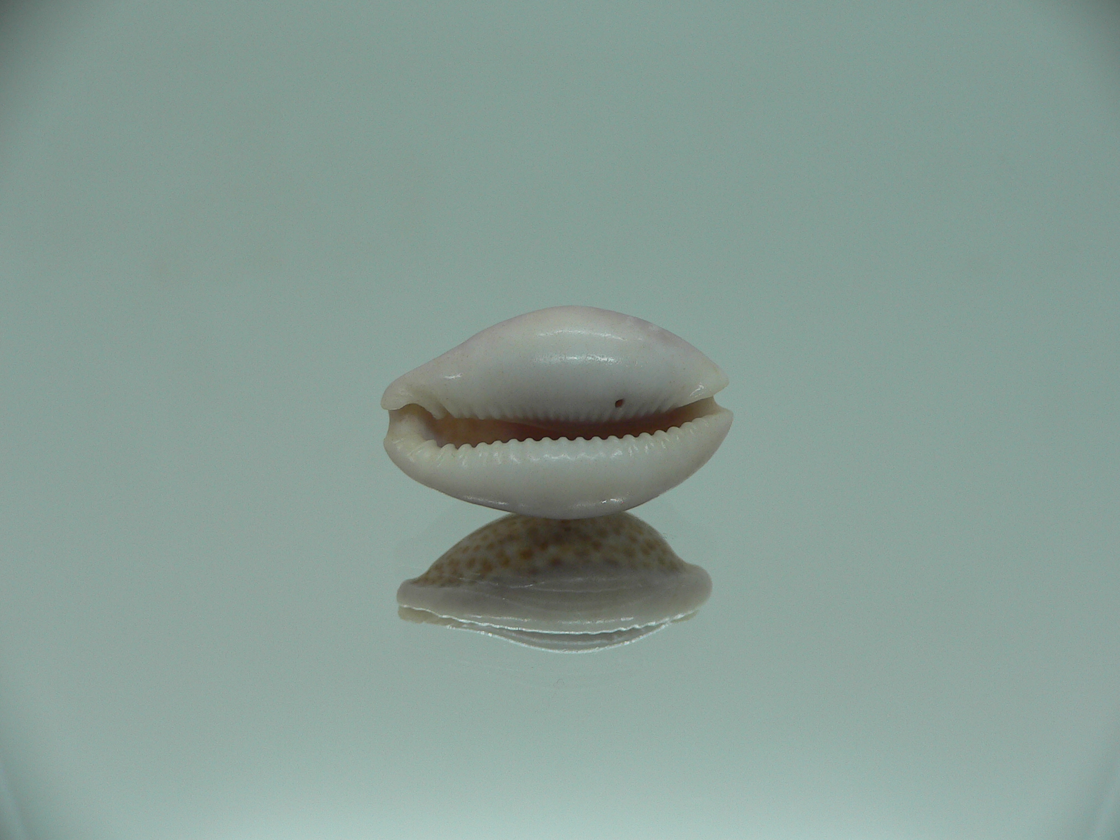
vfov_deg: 40.7
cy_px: 420
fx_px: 1132
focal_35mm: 35
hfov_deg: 52.6
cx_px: 560
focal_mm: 4.6
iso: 80
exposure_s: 1/60
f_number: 2.8
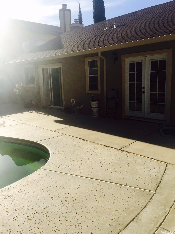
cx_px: 88
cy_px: 117
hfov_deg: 48.2
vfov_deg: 61.7
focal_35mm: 29
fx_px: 195
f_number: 2.2
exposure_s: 1/2198
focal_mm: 4.15
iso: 32
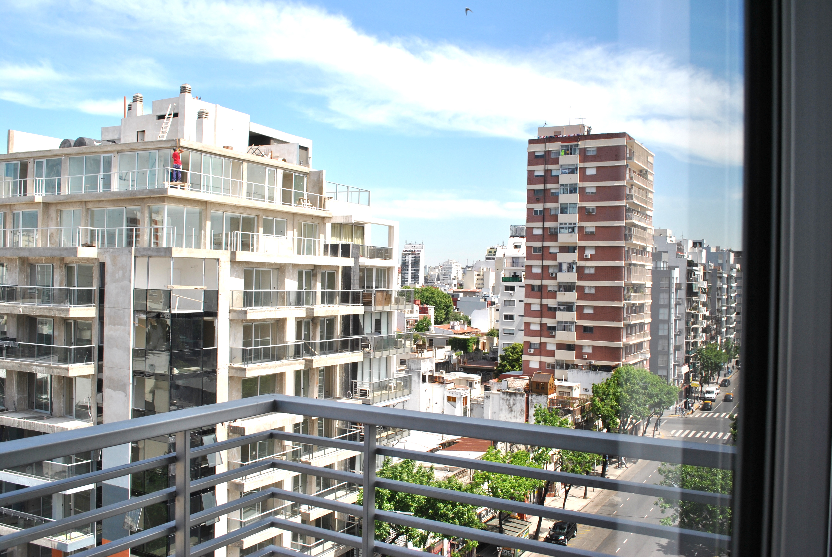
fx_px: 764
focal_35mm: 33
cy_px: 278
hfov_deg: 57.2
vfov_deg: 40.1
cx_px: 416
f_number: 8
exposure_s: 1/250
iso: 100
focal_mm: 22
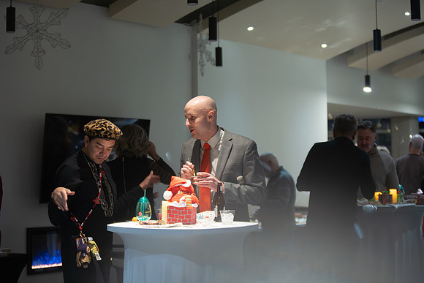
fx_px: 862
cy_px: 142
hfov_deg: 27.6
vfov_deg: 18.6
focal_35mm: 73
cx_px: 207
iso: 3200
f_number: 2.8
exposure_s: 1/125
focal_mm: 70
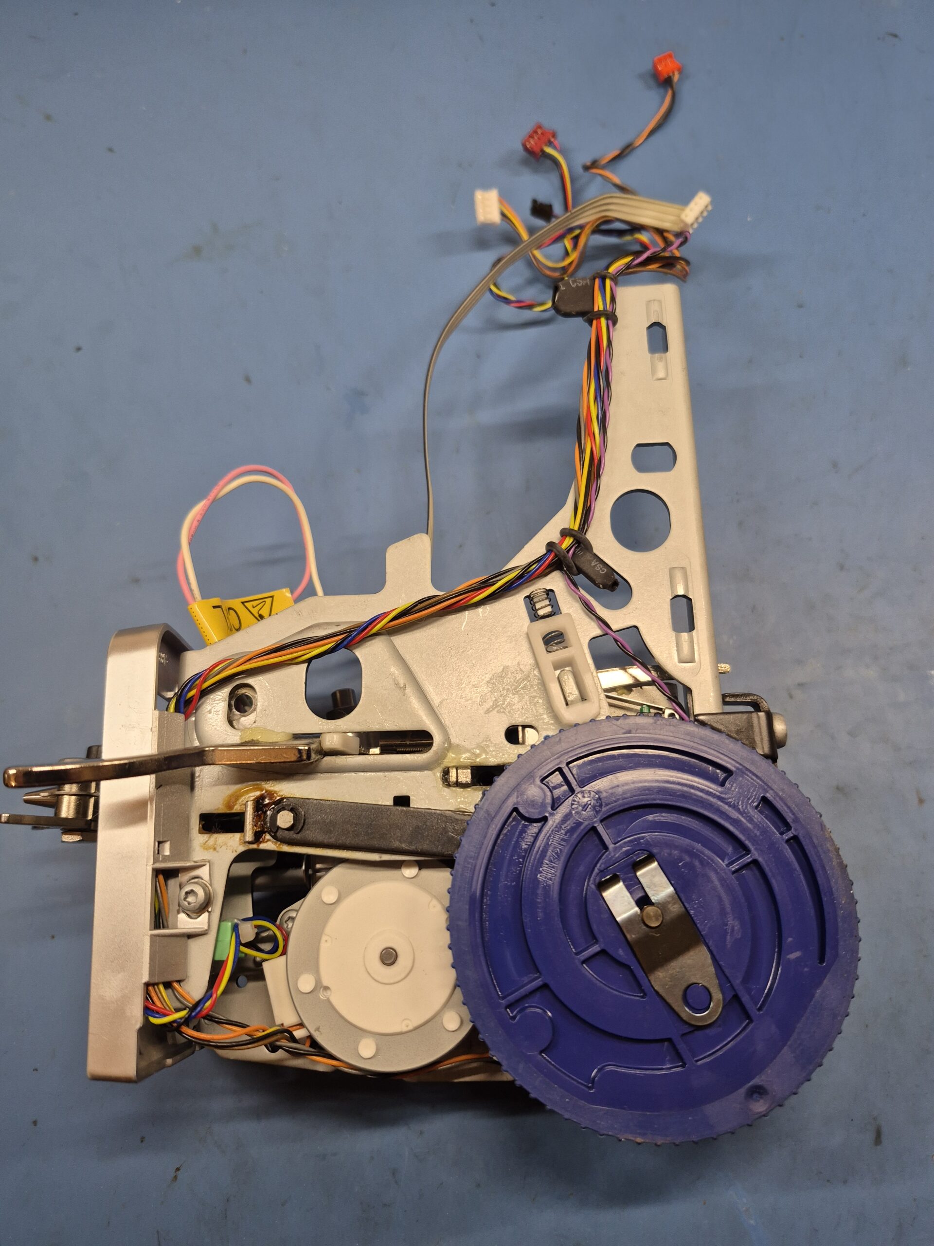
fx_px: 827
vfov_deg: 73.9
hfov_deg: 58.9
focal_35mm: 23
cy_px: 623
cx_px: 467
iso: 160
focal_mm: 5.4
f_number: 1.8
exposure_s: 1/120
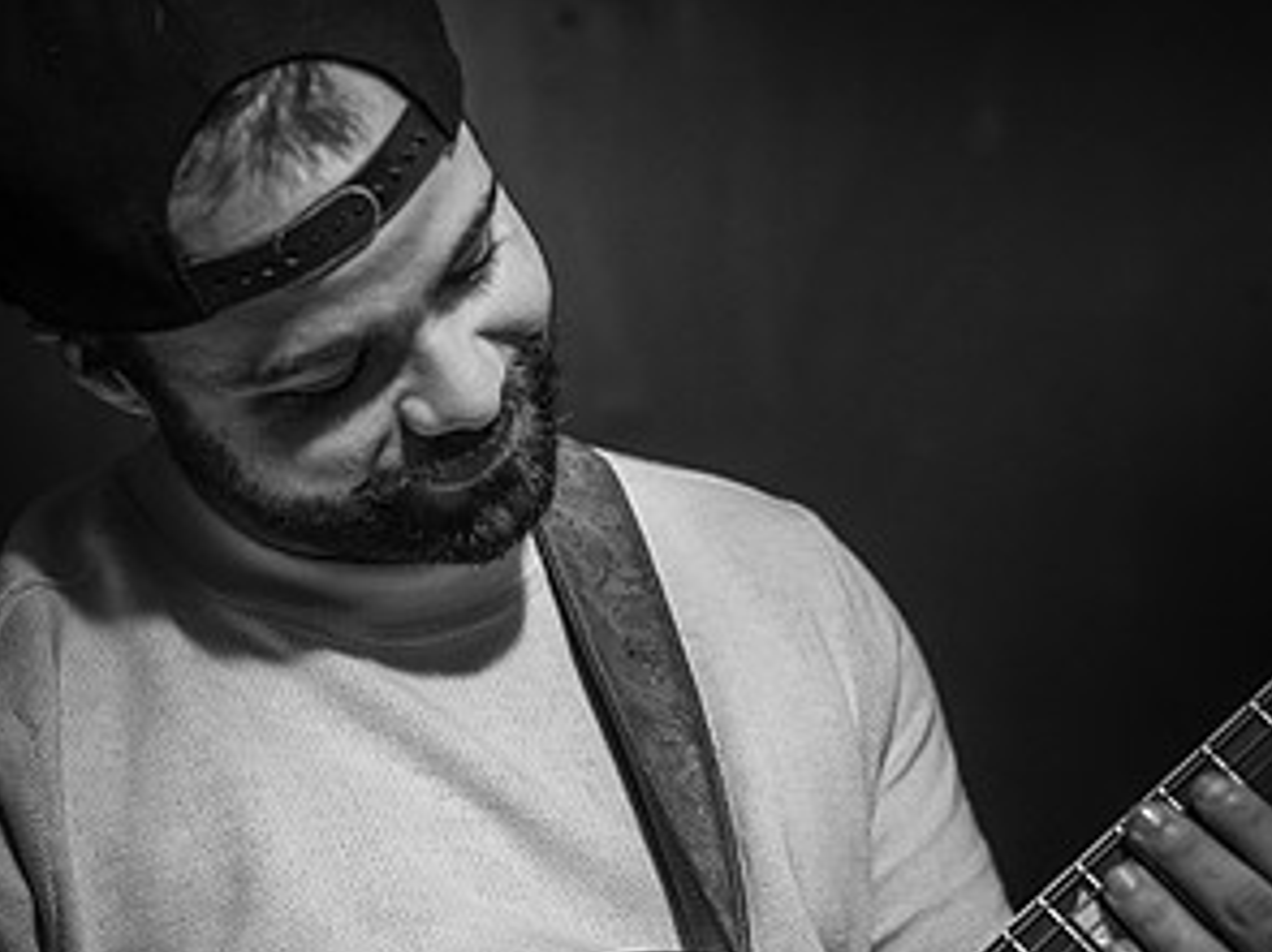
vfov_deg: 21.9
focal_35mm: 66
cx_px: 638
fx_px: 2424
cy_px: 775
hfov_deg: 29.4
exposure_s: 1/80
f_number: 2.8
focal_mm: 45
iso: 2000
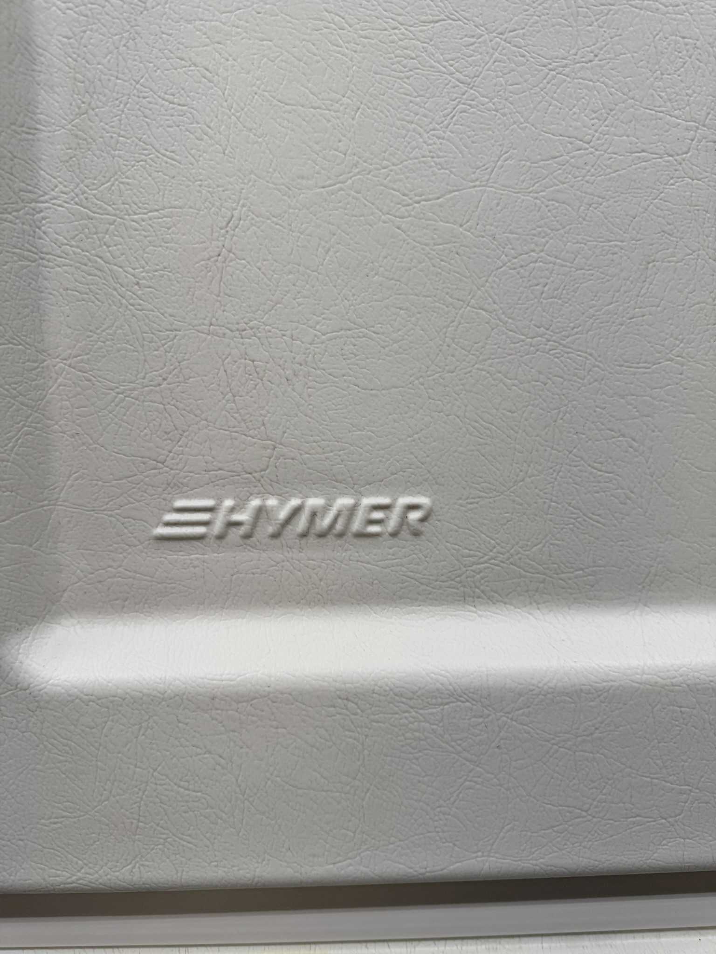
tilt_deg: -11.0
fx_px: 662
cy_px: 477
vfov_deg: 71.6
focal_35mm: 24
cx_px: 358
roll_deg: -0.7
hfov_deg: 56.8
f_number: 1.78
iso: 80
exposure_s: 1/362
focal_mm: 6.76
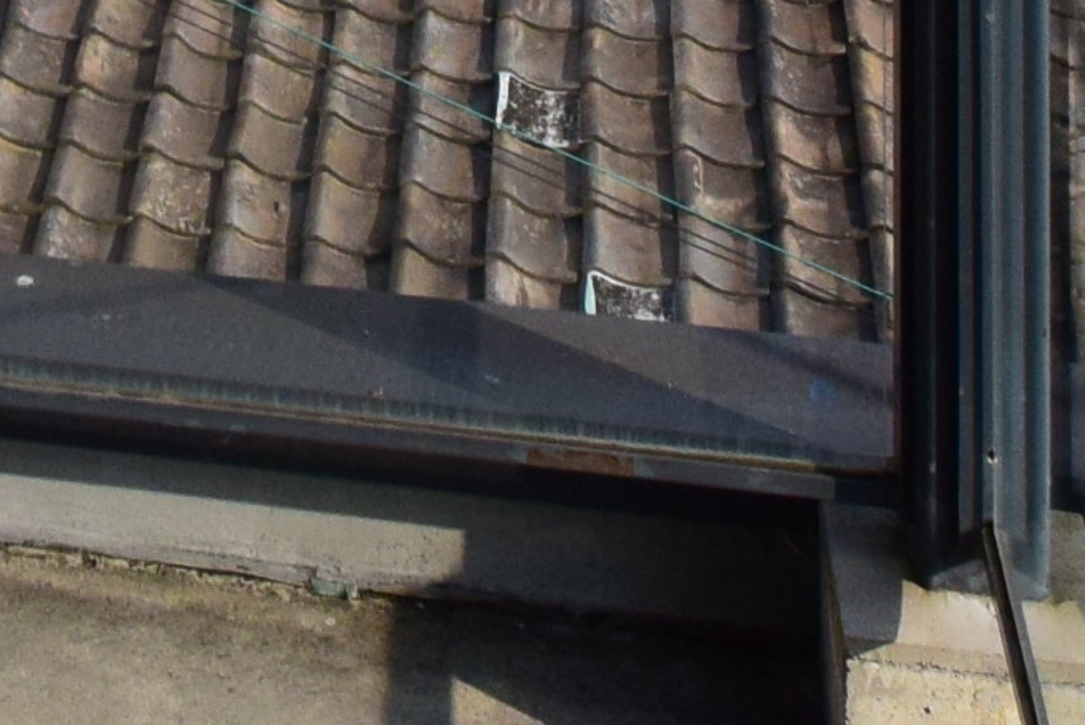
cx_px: -177
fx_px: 2986
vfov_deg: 10.3
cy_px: -1391
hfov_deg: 19.5
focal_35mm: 99
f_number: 8
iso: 800
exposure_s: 1/1500
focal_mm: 10
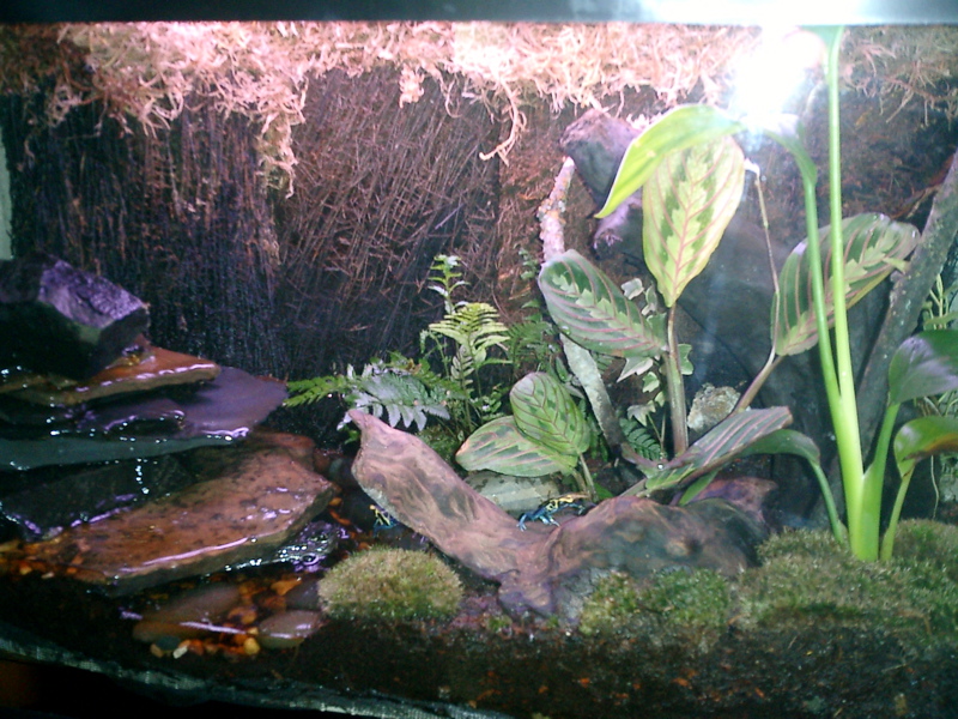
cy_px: 360
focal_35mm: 36
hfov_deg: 51.4
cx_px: 479
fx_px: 996
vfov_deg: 39.7
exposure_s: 1/30
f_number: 3.2
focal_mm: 7.5
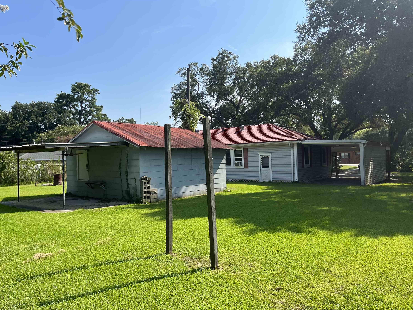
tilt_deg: +0.9
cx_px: 199
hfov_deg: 65.3
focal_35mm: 27
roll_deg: +0.5
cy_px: 160
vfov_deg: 51.4
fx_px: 322
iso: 50
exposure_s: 1/2463
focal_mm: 5.1
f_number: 1.6
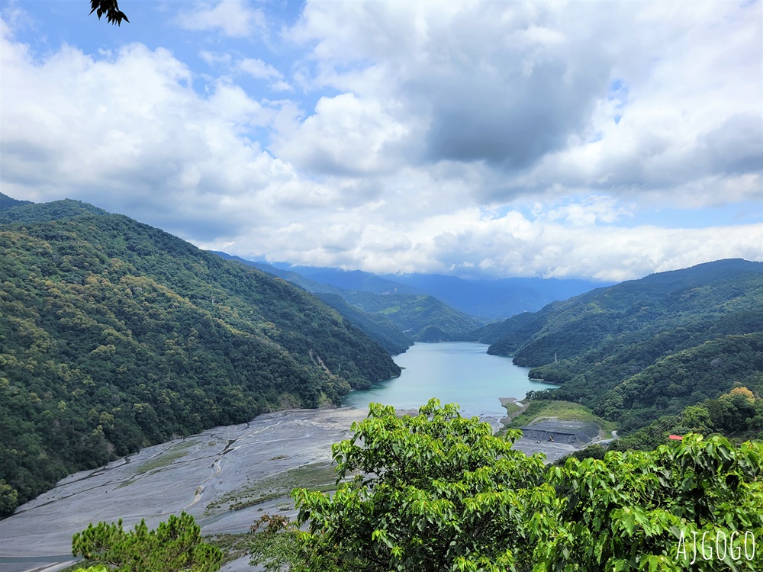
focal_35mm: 26
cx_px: 382
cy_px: 286
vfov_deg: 53.1
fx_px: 573
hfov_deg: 67.3
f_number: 1.8
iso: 40
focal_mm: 5.4
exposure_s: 1/4131
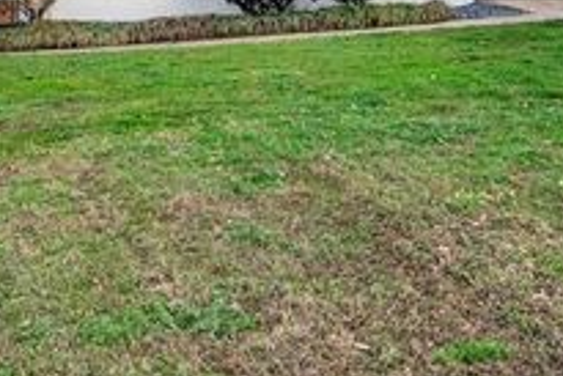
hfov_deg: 34.5
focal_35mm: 56
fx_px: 876
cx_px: 107
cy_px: -70
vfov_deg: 22.4
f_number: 8
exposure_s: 1/800
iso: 400
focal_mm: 23
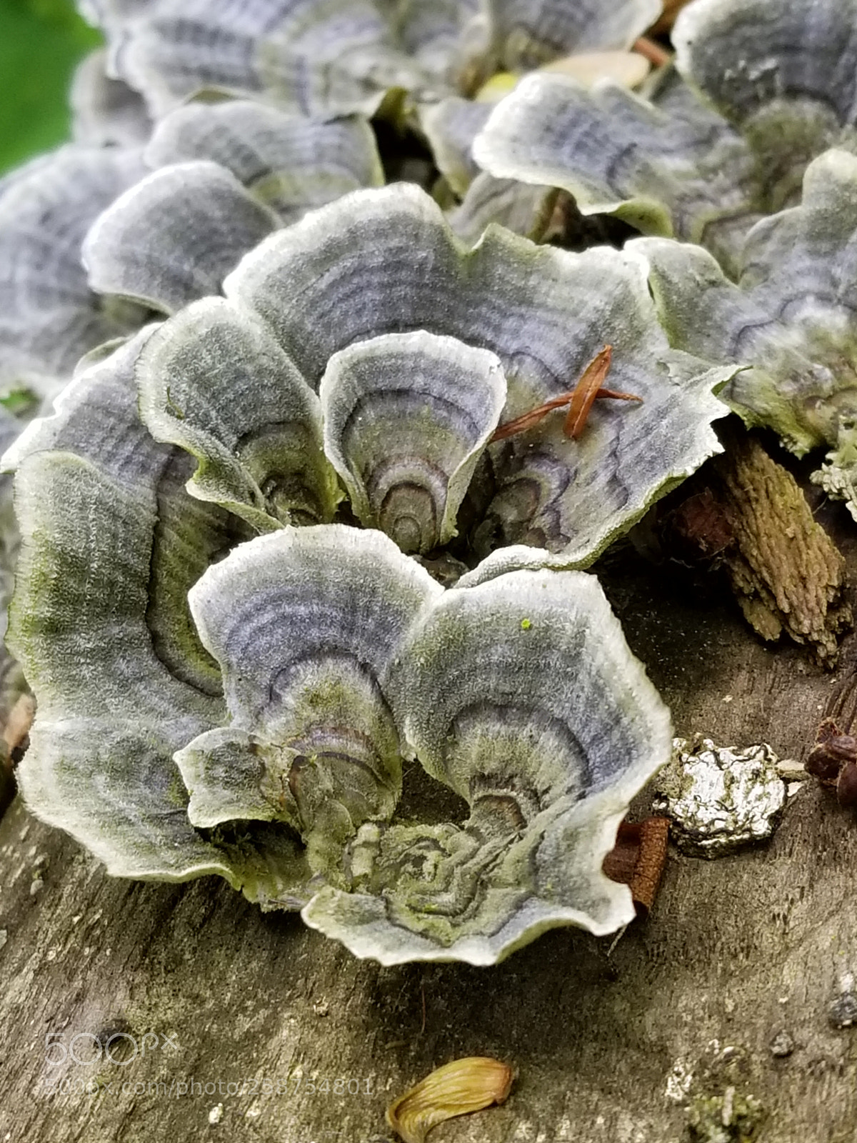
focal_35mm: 26
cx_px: 428
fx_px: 858
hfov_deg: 53.1
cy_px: 572
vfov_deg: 67.3
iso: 50
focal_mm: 4.25
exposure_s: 1/185
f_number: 1.7
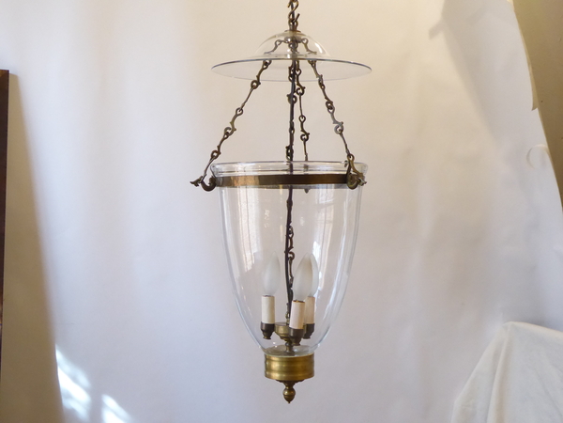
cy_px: 212
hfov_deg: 38.9
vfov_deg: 29.7
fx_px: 797
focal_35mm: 49
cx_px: 282
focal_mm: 8.4
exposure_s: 1/80
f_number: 4
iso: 800
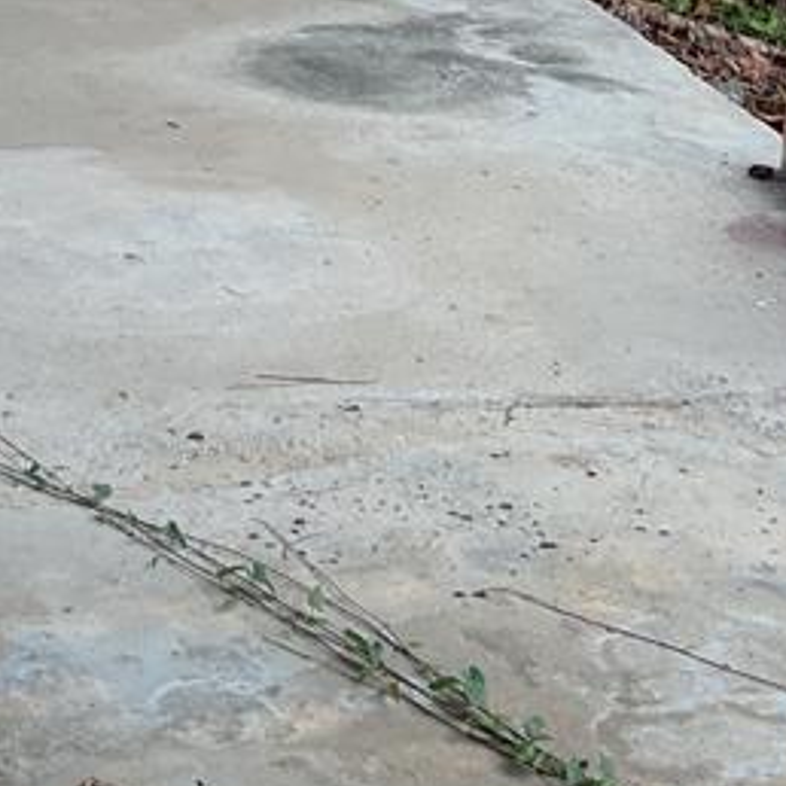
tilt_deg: -10.1
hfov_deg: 14.9
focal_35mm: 114
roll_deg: -1.0
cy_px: -302
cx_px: -108
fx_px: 2929
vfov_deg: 14.5
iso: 16
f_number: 1.8
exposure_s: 1/122
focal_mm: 3
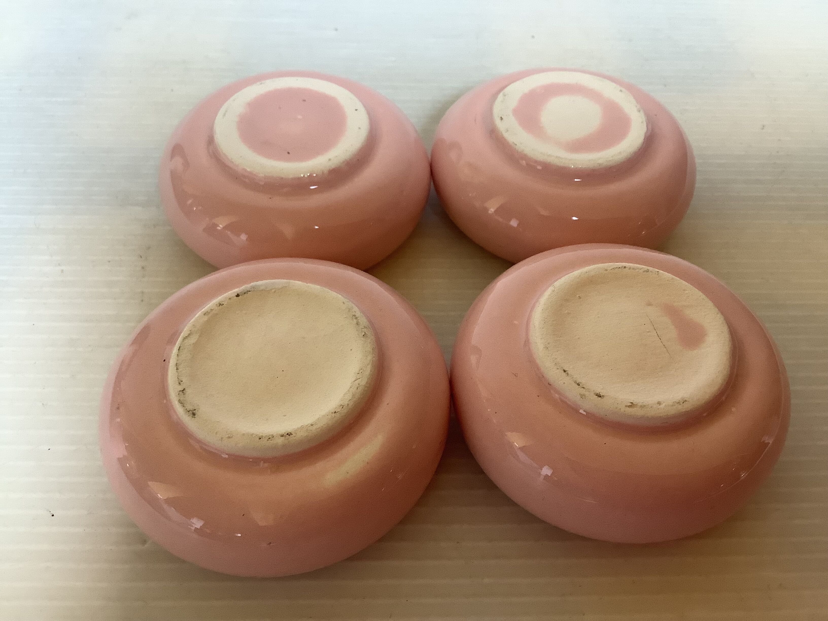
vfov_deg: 45.4
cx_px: 414
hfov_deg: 58.4
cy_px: 310
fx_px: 742
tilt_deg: -50.8
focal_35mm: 31
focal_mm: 3.3
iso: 200
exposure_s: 1/50
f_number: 2.4
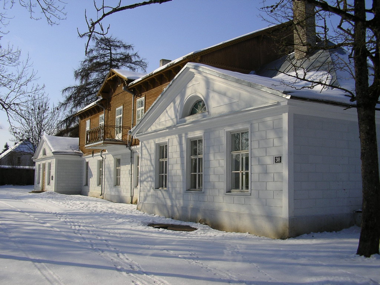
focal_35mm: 38
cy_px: 142
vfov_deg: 37.7
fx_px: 417
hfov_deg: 49.0
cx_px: 190
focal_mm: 5.8
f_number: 4.1
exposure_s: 1/1250
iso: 50
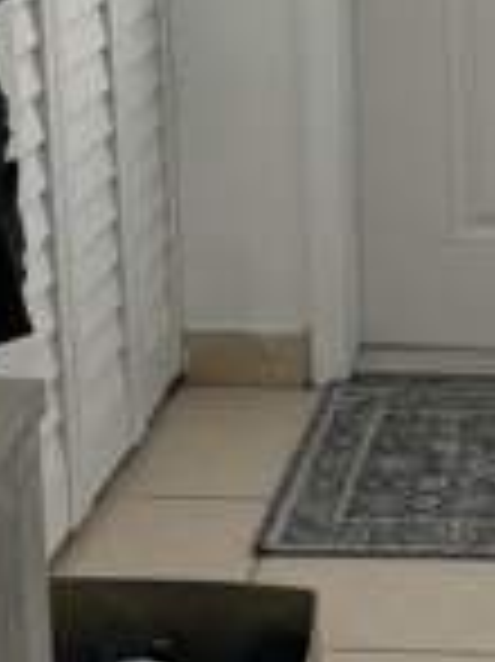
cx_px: 657
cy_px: 18
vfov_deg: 17.1
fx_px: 2158
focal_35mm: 113
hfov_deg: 12.6
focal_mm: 5.96
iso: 125
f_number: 1.6
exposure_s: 1/95
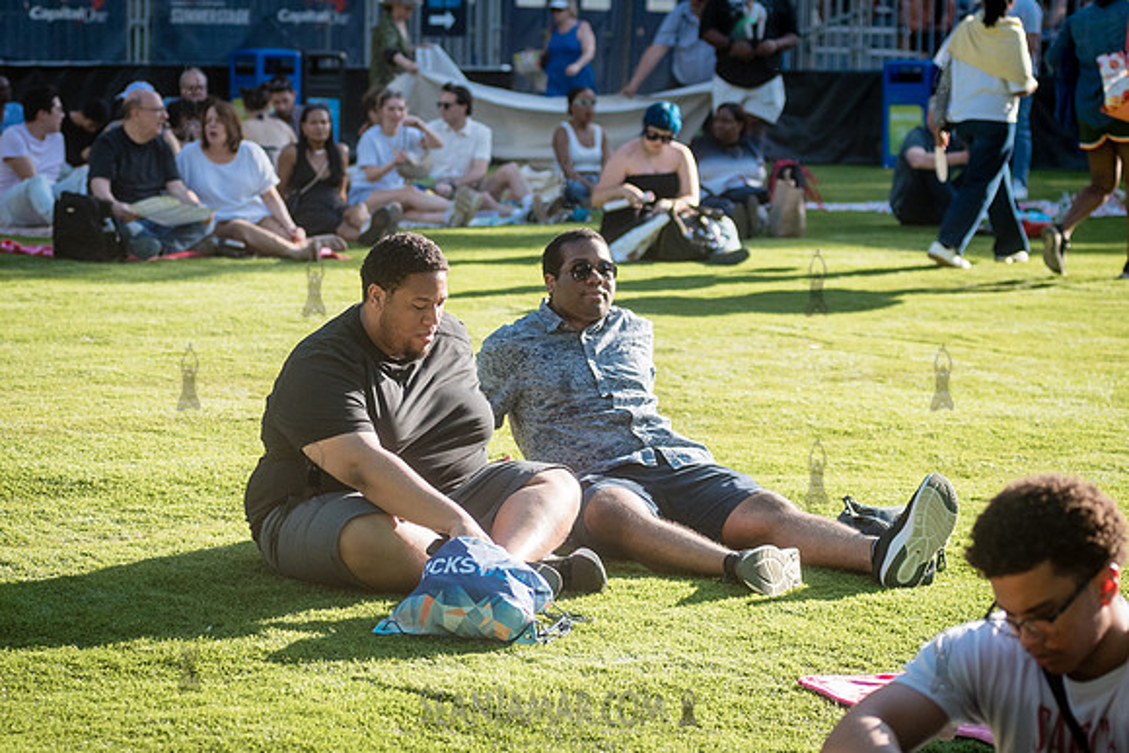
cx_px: 442
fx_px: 3351
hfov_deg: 19.1
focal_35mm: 107
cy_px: 350
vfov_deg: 12.8
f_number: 3.5
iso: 1000
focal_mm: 80
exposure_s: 1/3200
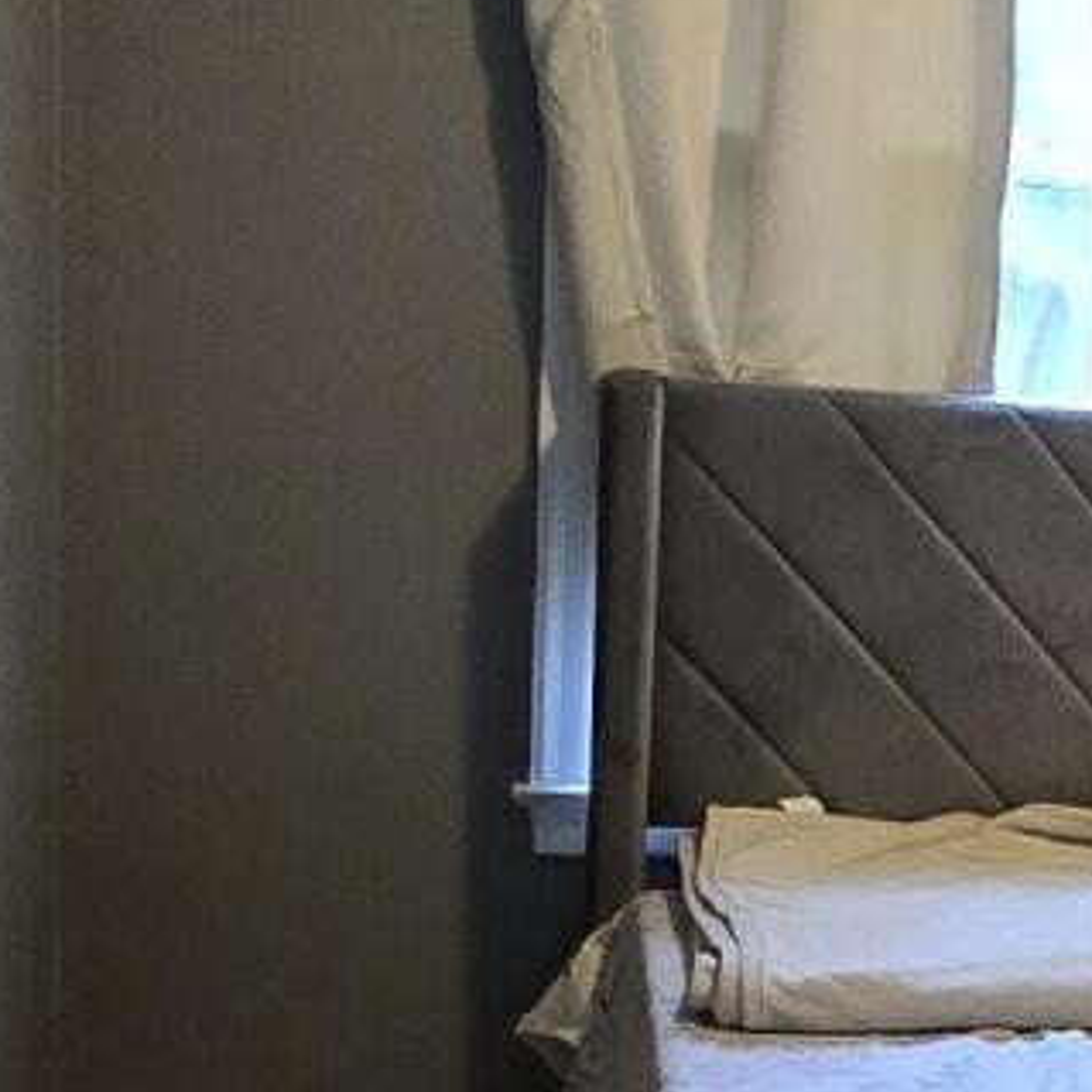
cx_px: 1701
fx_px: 2570
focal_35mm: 72
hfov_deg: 20.2
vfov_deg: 23.9
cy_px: 712
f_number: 2.2
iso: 640
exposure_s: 1/60
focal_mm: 2.2
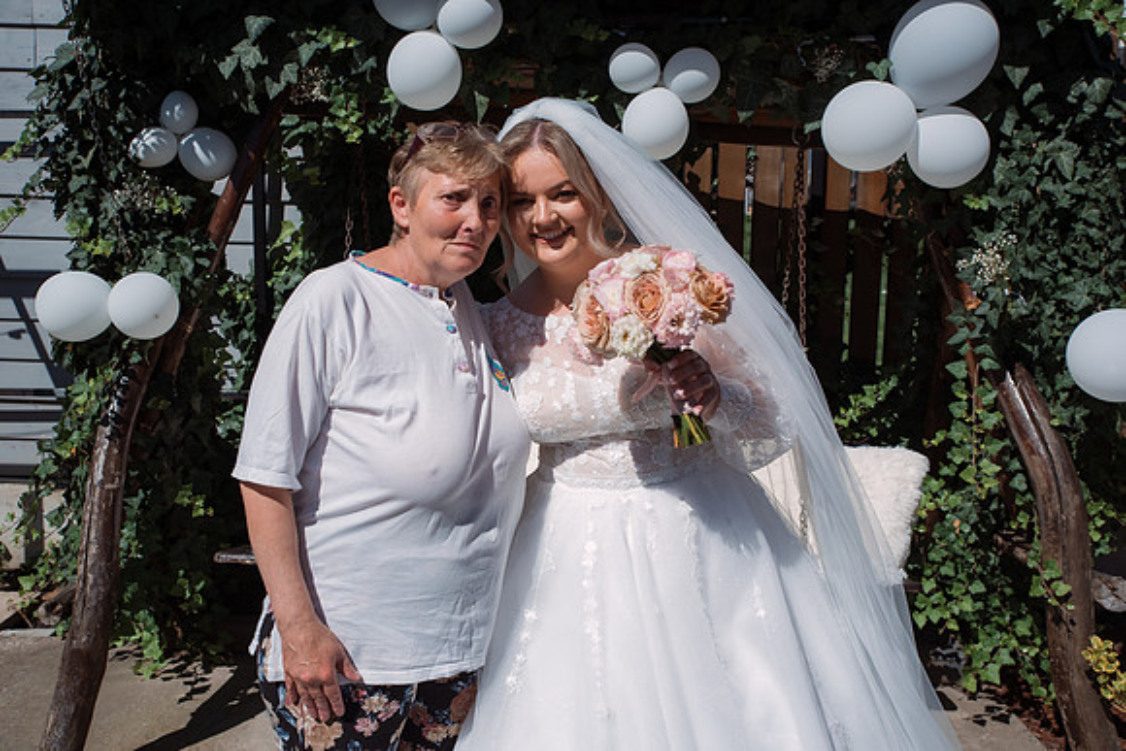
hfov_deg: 53.1
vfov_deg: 36.9
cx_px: 563
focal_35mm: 36
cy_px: 376
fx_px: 1126
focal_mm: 36
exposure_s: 1/1600
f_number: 5.6
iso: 250
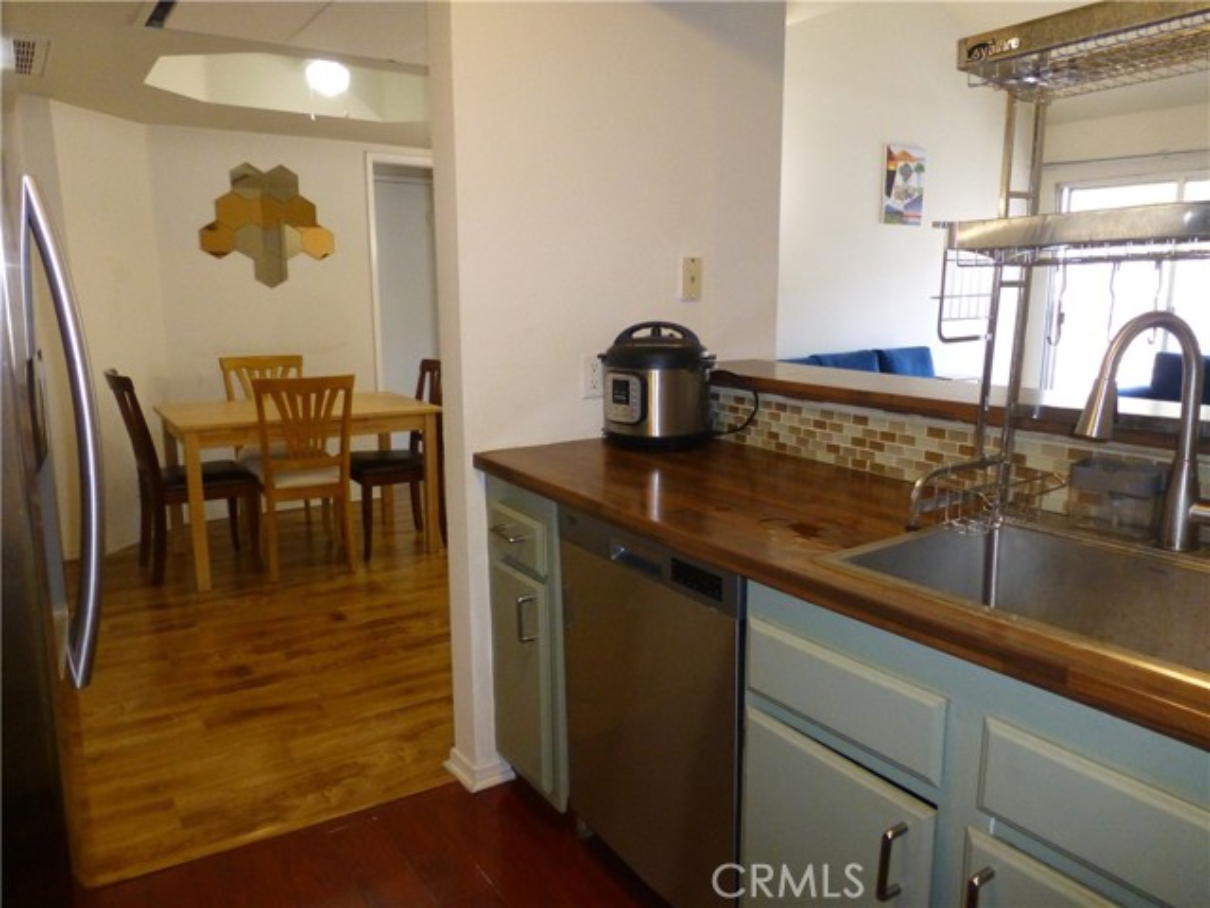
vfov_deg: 56.8
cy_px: 454
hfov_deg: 71.6
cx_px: 605
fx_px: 839
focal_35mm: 24
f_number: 3.3
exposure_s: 1/60
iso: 640
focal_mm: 4.3
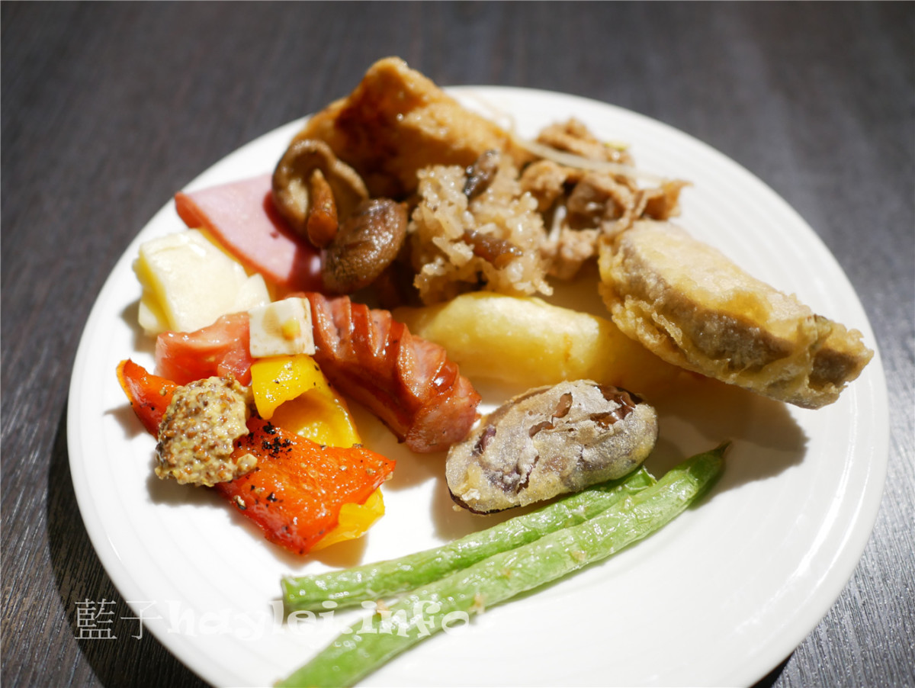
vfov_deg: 46.9
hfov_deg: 59.9
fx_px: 794
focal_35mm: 30
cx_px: 458
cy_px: 344
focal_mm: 15
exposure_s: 1/60
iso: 400
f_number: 1.7
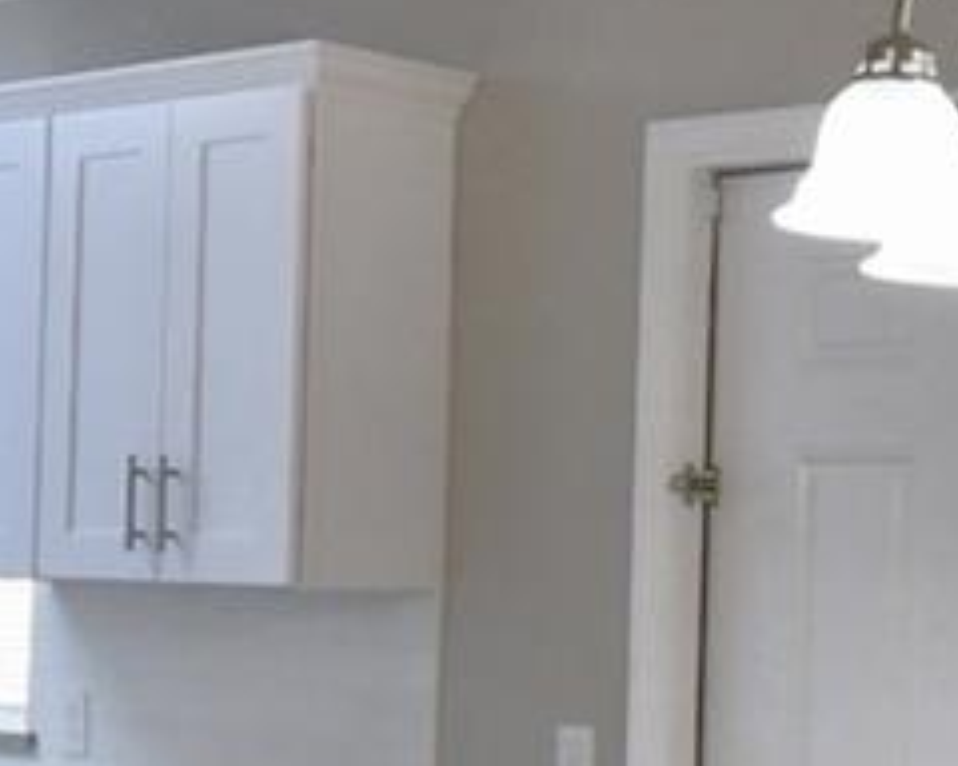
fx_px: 2665
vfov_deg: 16.4
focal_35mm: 94
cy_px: 443
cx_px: 722
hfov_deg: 20.2
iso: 400
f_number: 4.5
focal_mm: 10
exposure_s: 1/100
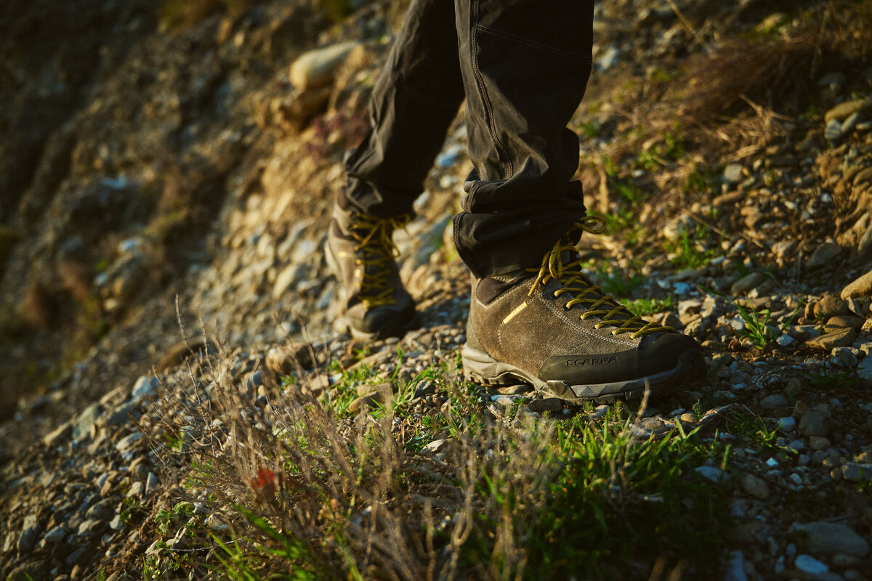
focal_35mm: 37
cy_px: 290
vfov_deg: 35.9
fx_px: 896
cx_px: 436
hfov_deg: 51.9
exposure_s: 1/2000
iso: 400
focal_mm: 37
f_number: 4
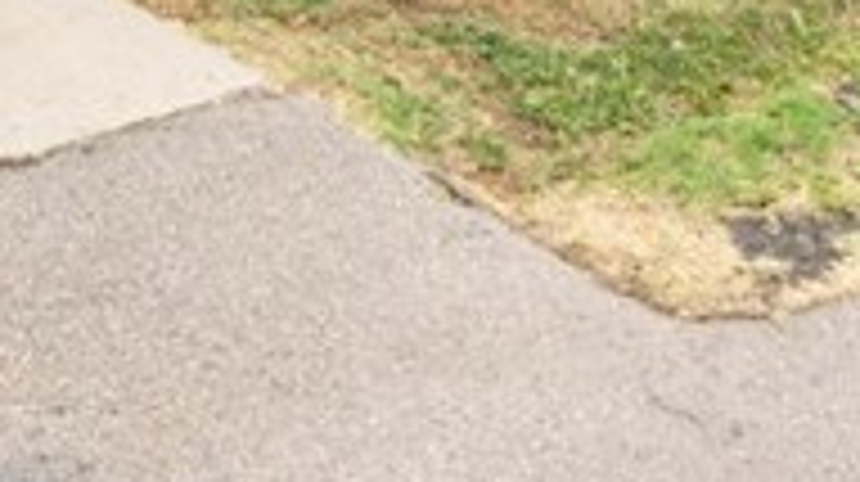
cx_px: 212
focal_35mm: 90
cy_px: -671
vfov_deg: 11.2
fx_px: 2050
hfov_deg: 23.4
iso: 125
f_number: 8
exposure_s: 1/250
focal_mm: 16
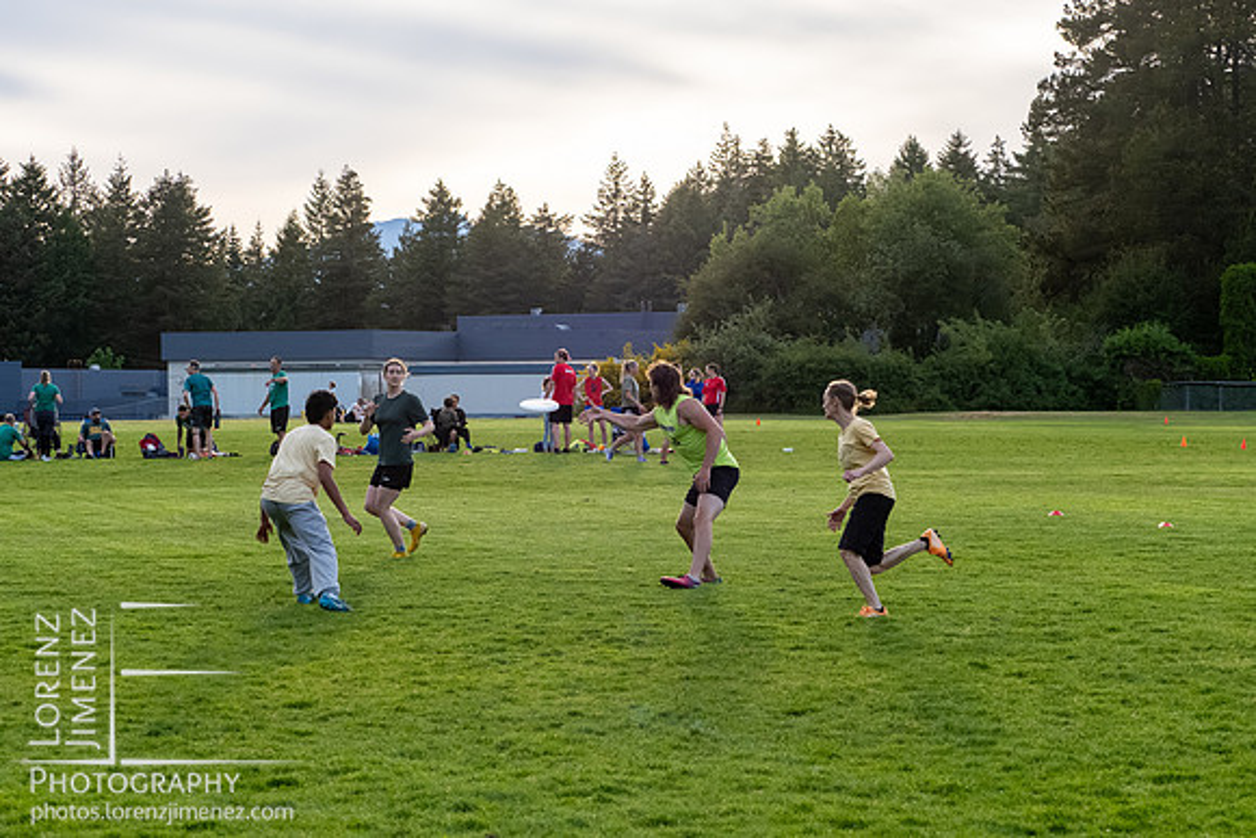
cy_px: 471
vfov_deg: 12.7
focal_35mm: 108
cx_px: 628
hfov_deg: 18.9
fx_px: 3775
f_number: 5.6
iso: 1600
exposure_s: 1/1000
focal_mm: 52
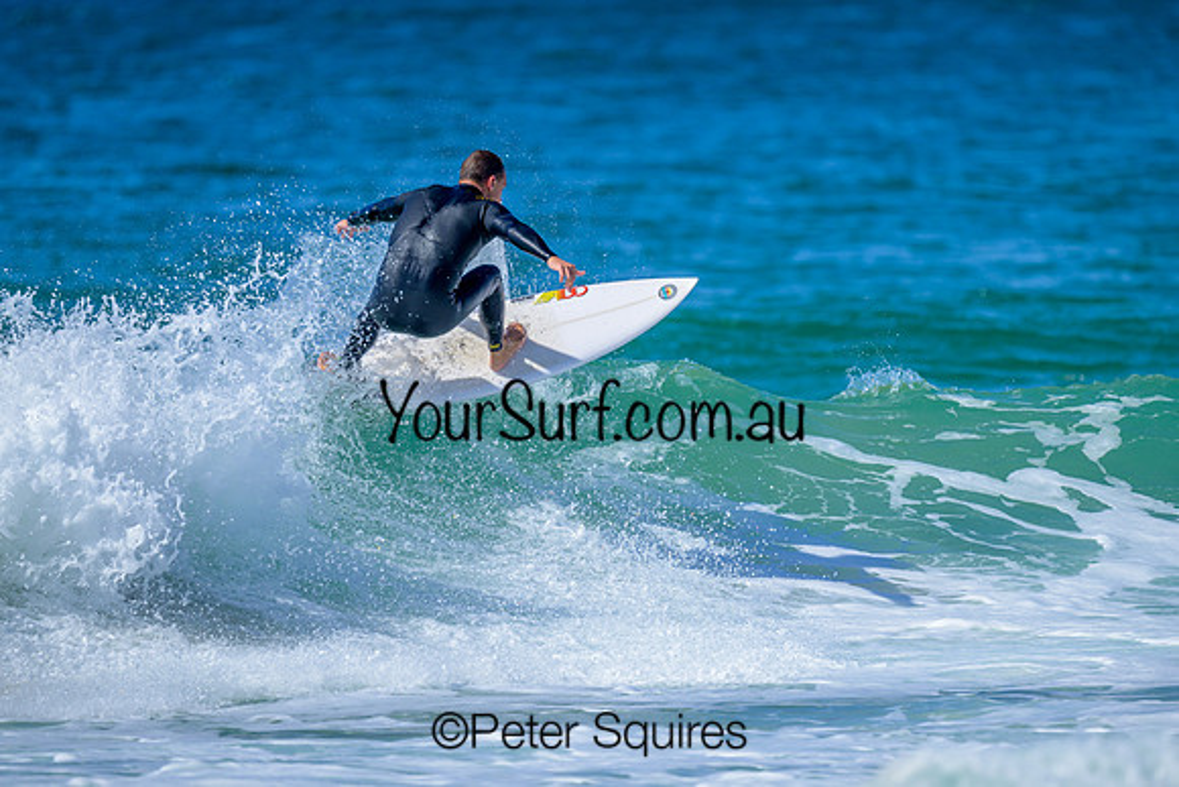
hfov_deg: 2.6
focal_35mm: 800
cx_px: 590
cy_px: 394
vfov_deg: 1.7
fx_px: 26205
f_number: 6.3
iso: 320
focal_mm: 800
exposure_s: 1/2000
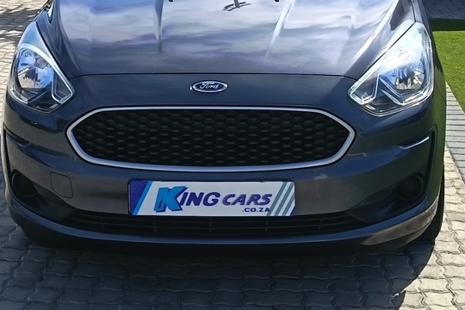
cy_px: 22
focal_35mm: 73
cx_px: 271
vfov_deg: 18.3
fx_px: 943
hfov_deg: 27.7
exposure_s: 1/808
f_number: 1.75
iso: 101
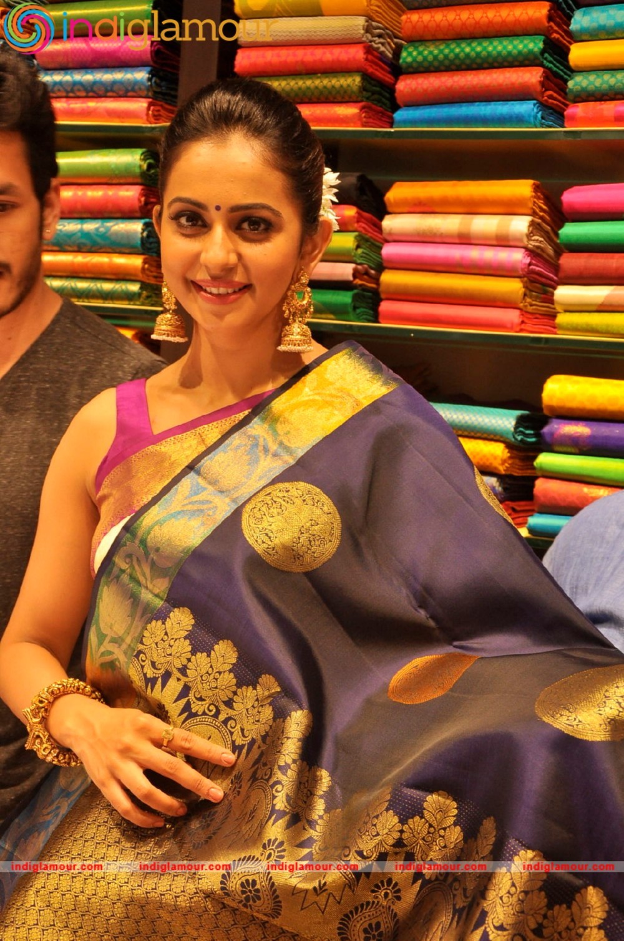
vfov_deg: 31.9
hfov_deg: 21.5
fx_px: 1643
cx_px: 312
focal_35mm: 63
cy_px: 470
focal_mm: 42
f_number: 6.3
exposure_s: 1/125
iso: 800
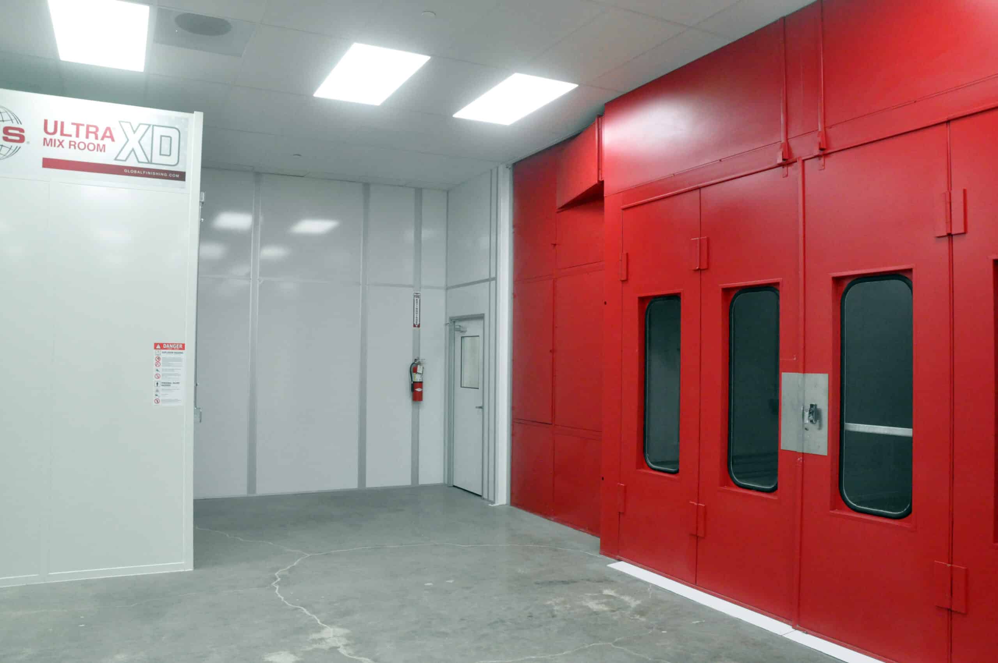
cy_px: 332
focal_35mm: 27
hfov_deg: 67.4
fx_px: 748
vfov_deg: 47.8
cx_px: 499
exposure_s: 1/100
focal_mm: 18
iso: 3200
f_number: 10
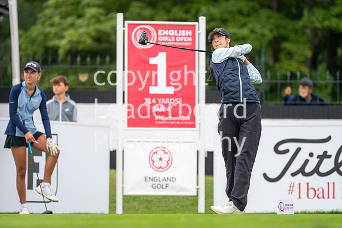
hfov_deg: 6.6
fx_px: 2953
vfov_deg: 4.4
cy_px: 114
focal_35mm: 311
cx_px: 171
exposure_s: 1/1600
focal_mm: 300
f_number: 5
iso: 400
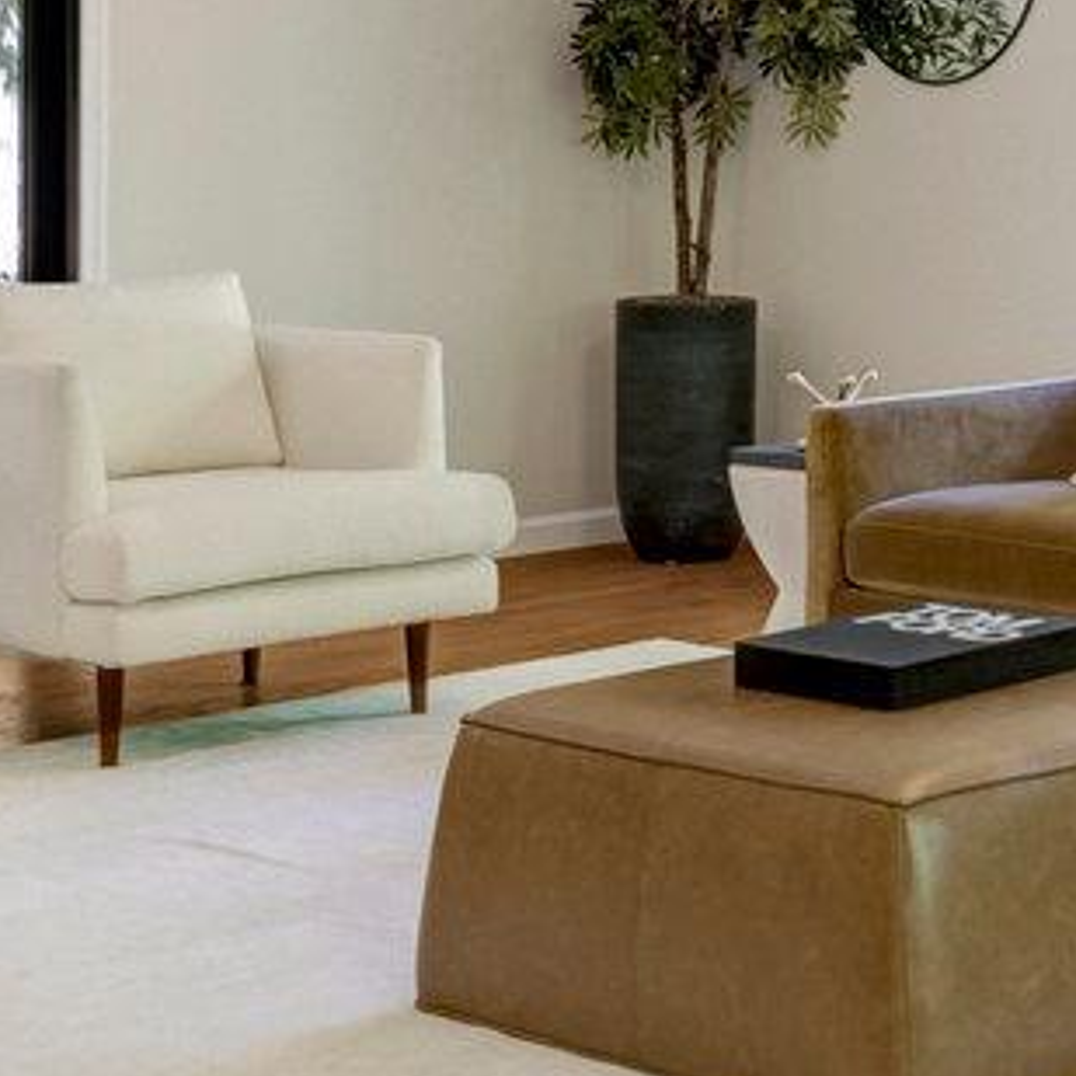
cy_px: 193
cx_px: 1306
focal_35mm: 90
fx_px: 3165
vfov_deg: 19.1
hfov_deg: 18.3
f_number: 8
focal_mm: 16
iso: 1250
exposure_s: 1/30
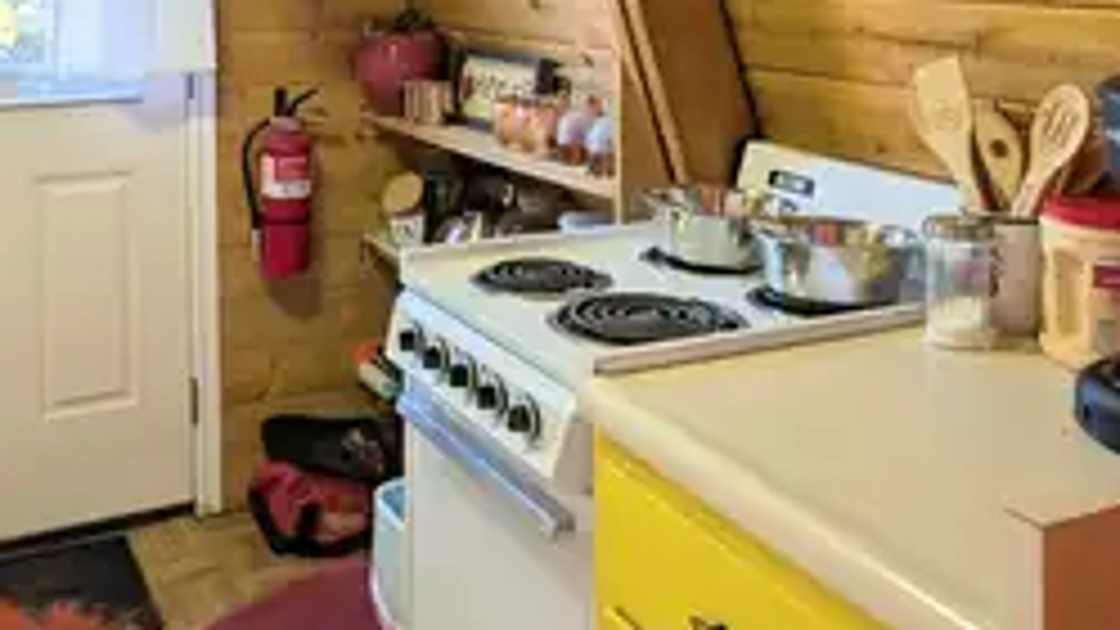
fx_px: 1247
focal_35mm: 42
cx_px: 486
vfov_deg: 26.6
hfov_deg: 48.2
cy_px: -16
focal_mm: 6.9
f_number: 1.68
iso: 31
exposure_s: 1/60
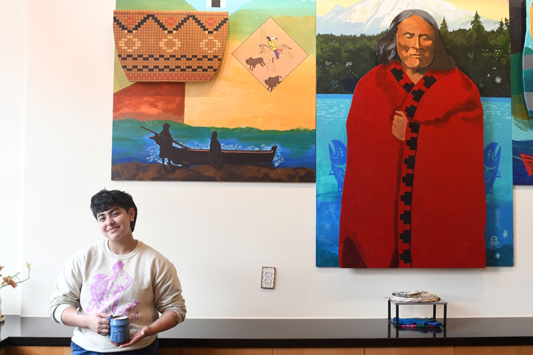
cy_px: 178
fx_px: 533
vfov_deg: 36.9
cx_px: 266
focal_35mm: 36
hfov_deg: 53.1
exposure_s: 1/60
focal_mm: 24
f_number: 4
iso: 800
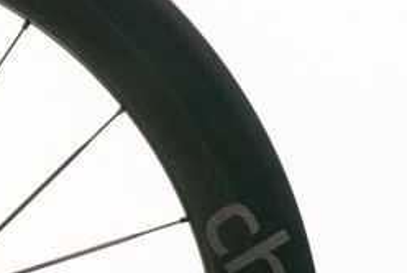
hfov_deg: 8.7
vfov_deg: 5.9
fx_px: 2626
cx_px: -166
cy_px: 365
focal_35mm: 232
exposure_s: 1/125
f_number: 8
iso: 3200
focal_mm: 48
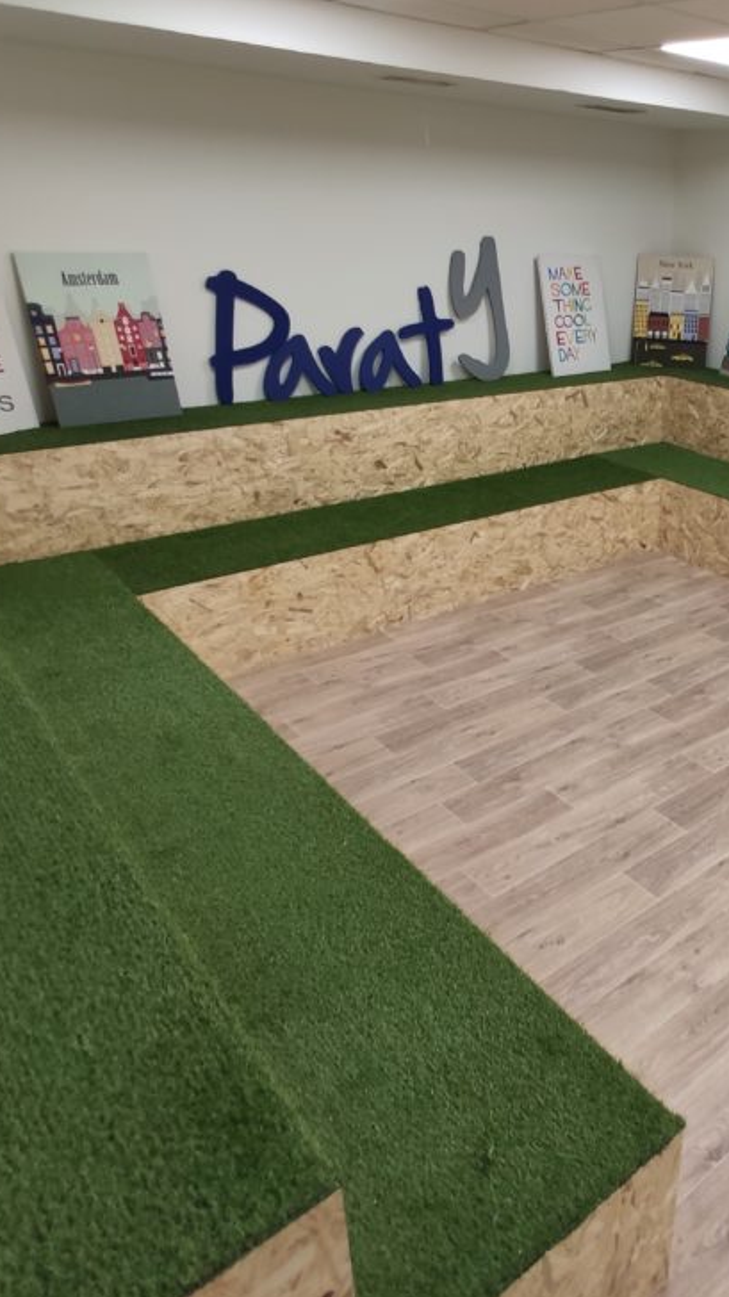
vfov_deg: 78.7
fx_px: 791
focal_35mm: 23
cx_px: 631
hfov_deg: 45.6
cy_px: 624
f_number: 2.2
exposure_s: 1/50
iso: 383
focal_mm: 2.25
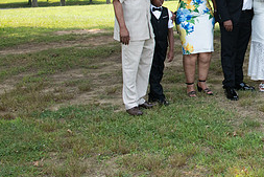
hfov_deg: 24.2
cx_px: 291
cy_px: -1
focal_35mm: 78
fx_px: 572
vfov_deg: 17.1
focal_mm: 33
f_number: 6.3
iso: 800
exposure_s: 1/1600
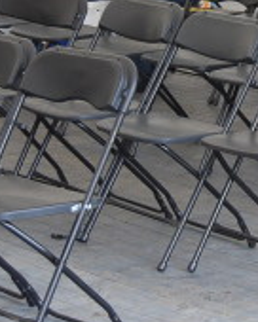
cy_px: 96
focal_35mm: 148
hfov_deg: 10.2
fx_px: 1417
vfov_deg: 13.0
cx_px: 322
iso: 250
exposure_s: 1/60
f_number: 4.8
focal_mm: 35
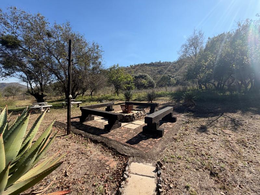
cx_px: 130
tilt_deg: -1.1
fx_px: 105
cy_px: 98
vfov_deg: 85.7
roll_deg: +0.5
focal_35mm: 14
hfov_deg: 102.1
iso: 32
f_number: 2.2
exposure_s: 1/770
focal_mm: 2.22
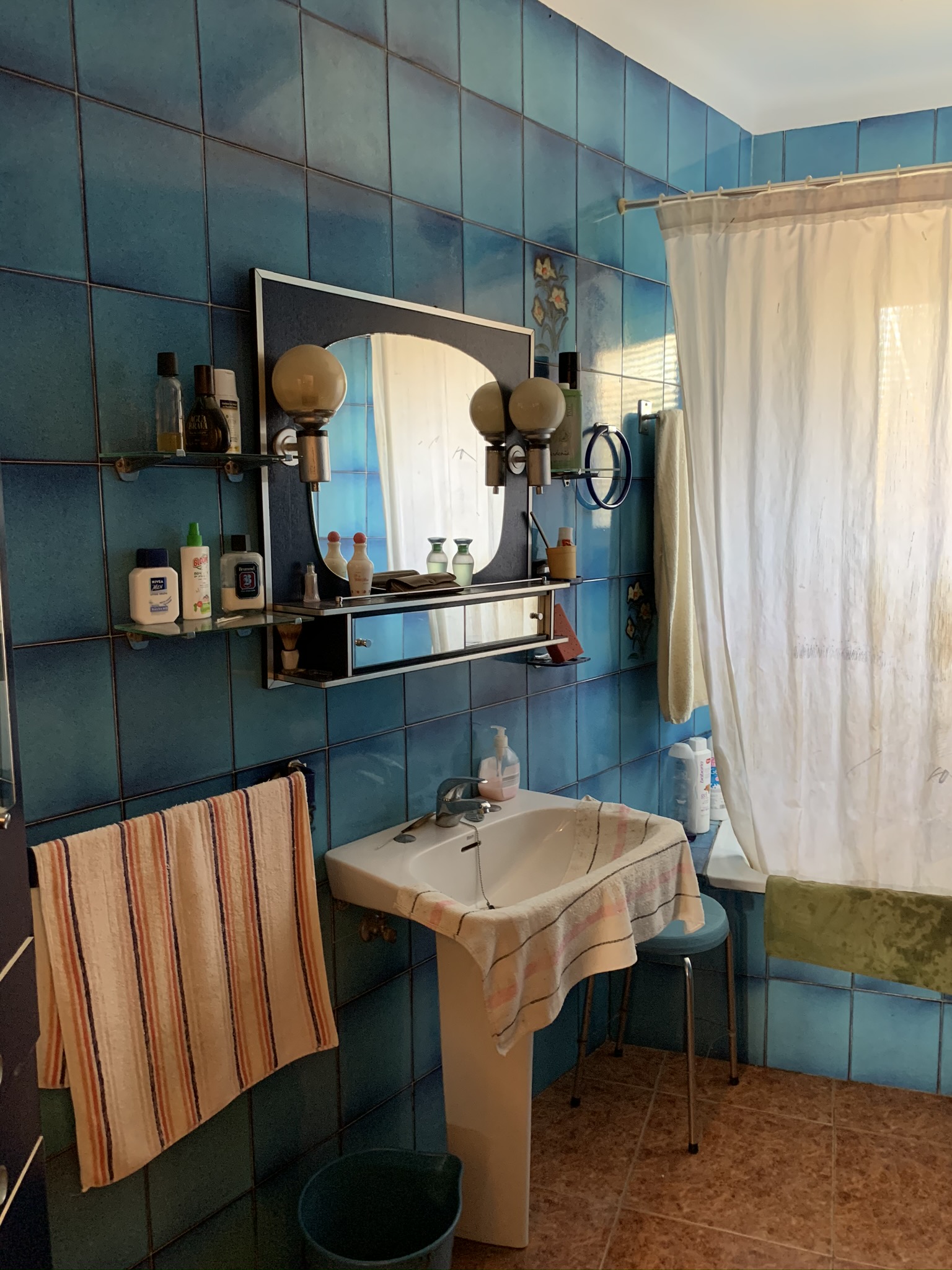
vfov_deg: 67.3
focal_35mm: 26
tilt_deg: -5.4
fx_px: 953
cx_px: 476
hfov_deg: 53.1
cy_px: 635
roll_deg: +1.8
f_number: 1.8
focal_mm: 4.25
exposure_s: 1/50
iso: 250
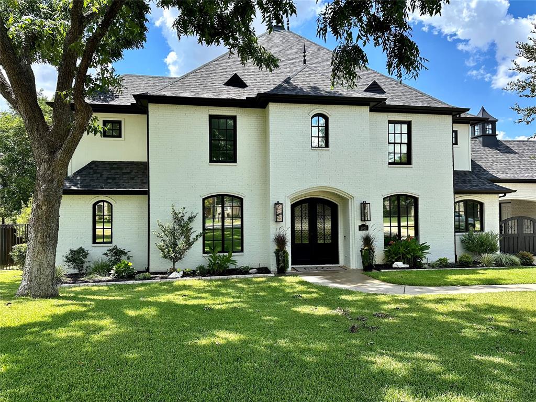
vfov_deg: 56.8
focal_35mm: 24
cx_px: 268
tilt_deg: +1.7
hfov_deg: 71.6
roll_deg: +0.2
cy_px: 201
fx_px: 372
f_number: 1.78
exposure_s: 1/1692
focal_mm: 6.86
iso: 80
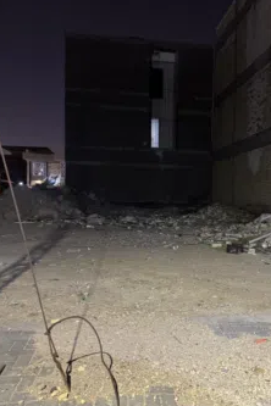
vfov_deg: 61.9
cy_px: 200
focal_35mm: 30
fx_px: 339
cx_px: 176
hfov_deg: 43.1
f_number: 1.78
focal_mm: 6.76
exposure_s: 1/30
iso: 1000
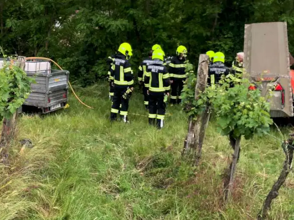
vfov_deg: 29.3
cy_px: 64
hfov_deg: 38.7
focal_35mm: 49
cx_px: 111
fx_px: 416
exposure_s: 1/298
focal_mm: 4
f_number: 1.8
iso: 20
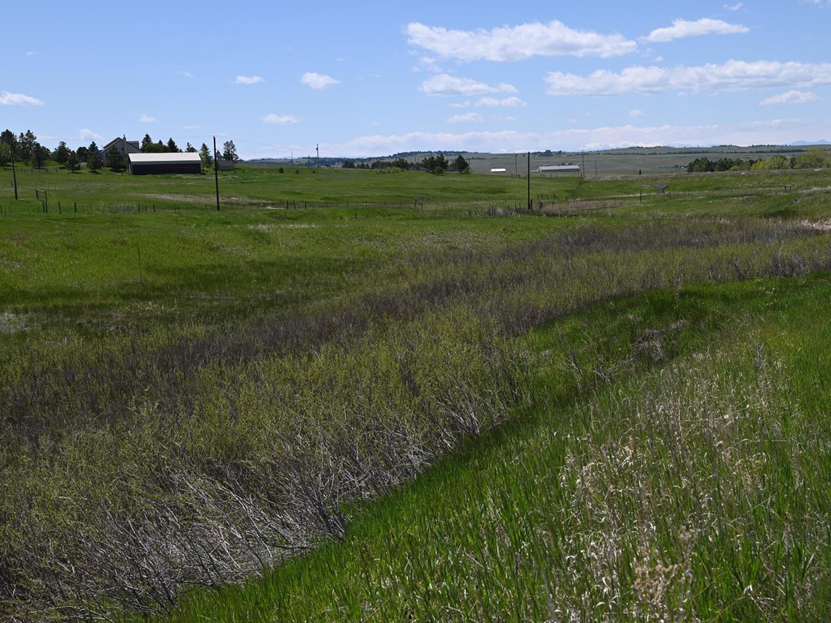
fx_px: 1368
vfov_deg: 25.7
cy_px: 317
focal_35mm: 57
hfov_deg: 33.7
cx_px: 472
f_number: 7.1
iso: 100
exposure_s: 1/400
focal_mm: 50
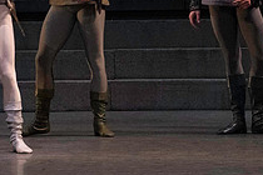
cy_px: -37
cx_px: -90
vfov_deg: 2.5
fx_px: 4032
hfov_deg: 3.7
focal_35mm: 552
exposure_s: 1/400
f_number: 13
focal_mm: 200
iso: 16000
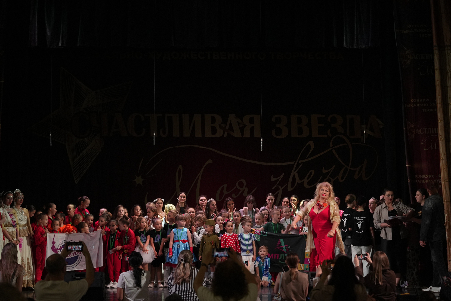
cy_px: 150
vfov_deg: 19.5
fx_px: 877
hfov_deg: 28.8
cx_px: 226
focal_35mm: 70
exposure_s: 1/250
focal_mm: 70
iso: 2000
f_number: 2.8
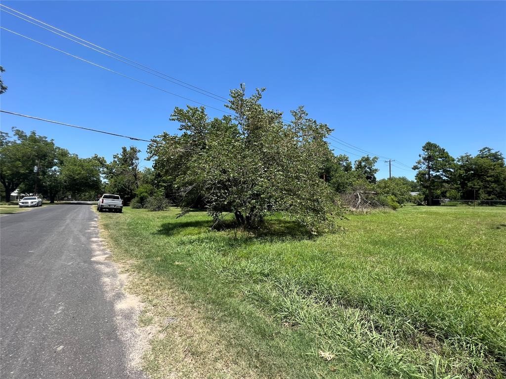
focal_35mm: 13
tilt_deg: +2.2
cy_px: 190
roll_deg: -0.4
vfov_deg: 89.9
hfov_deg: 106.2
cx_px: 253
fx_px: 190
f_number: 1.8
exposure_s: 1/903
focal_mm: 1.57
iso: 32
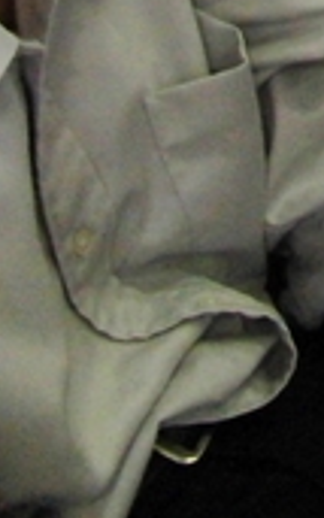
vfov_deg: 11.1
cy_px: -357
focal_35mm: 179
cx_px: 597
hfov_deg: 7.1
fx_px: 2527
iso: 400
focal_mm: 7.3
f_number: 2.7
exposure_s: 1/160
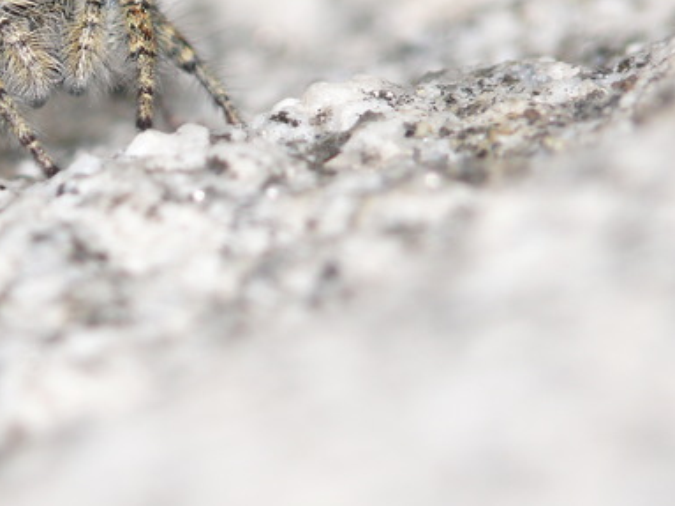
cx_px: -33
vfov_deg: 1.6
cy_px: 79
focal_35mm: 936
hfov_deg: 2.1
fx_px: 18246
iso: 100
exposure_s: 1/200
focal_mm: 88.8
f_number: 6.3
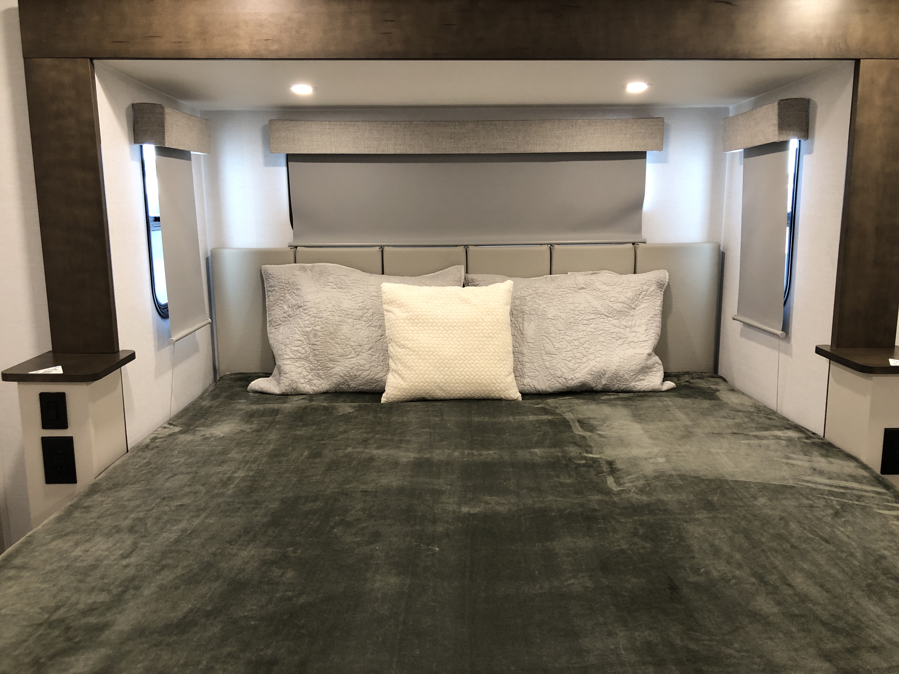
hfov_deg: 63.4
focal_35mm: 28
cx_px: 450
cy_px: 337
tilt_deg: -12.7
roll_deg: +1.5
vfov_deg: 49.7
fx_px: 727
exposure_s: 1/17
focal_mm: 3.99
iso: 40
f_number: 1.8
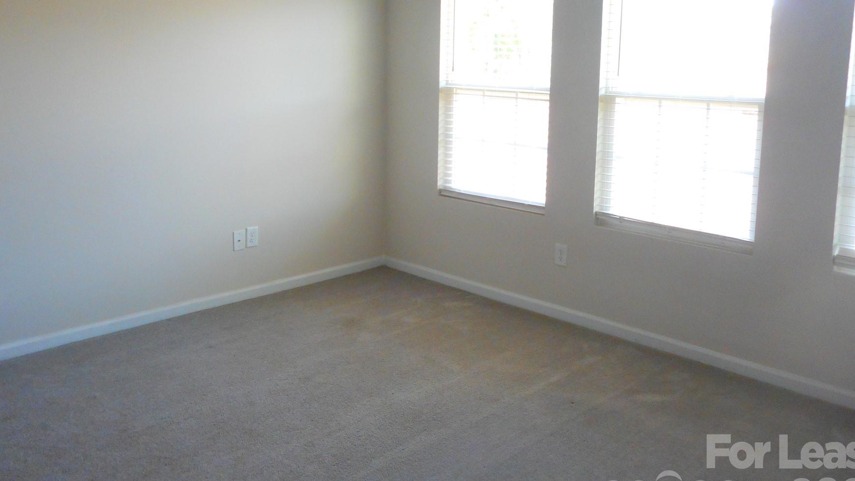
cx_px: 393
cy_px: 154
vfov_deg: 36.3
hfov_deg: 60.9
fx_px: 726
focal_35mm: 32
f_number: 3.7
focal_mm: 4.5
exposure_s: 1/30
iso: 250
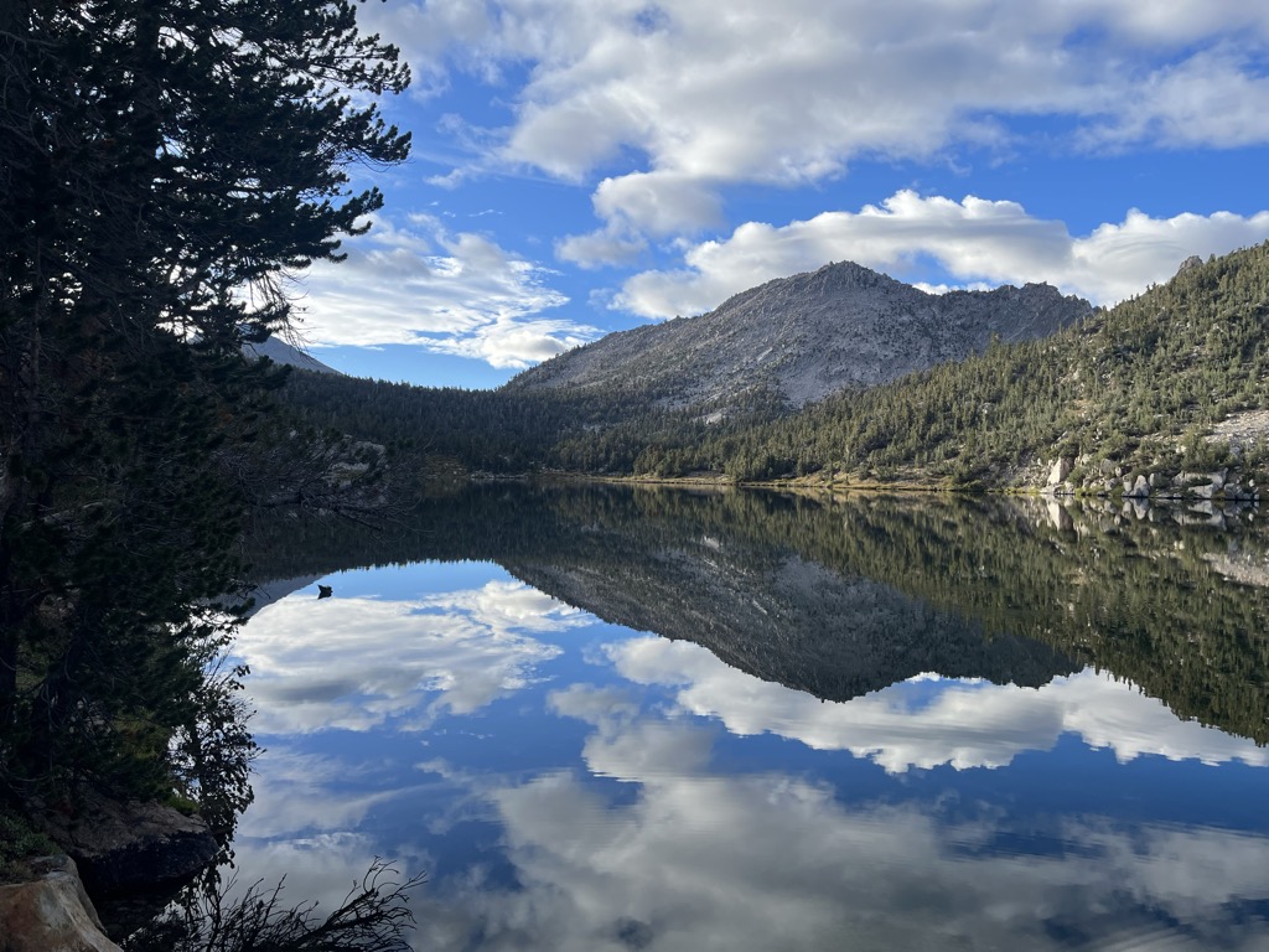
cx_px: 634
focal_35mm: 26
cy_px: 476
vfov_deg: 53.1
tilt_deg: -1.7
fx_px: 953
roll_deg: -0.2
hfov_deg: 67.3
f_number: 1.6
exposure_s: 1/1536
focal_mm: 5.1
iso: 50
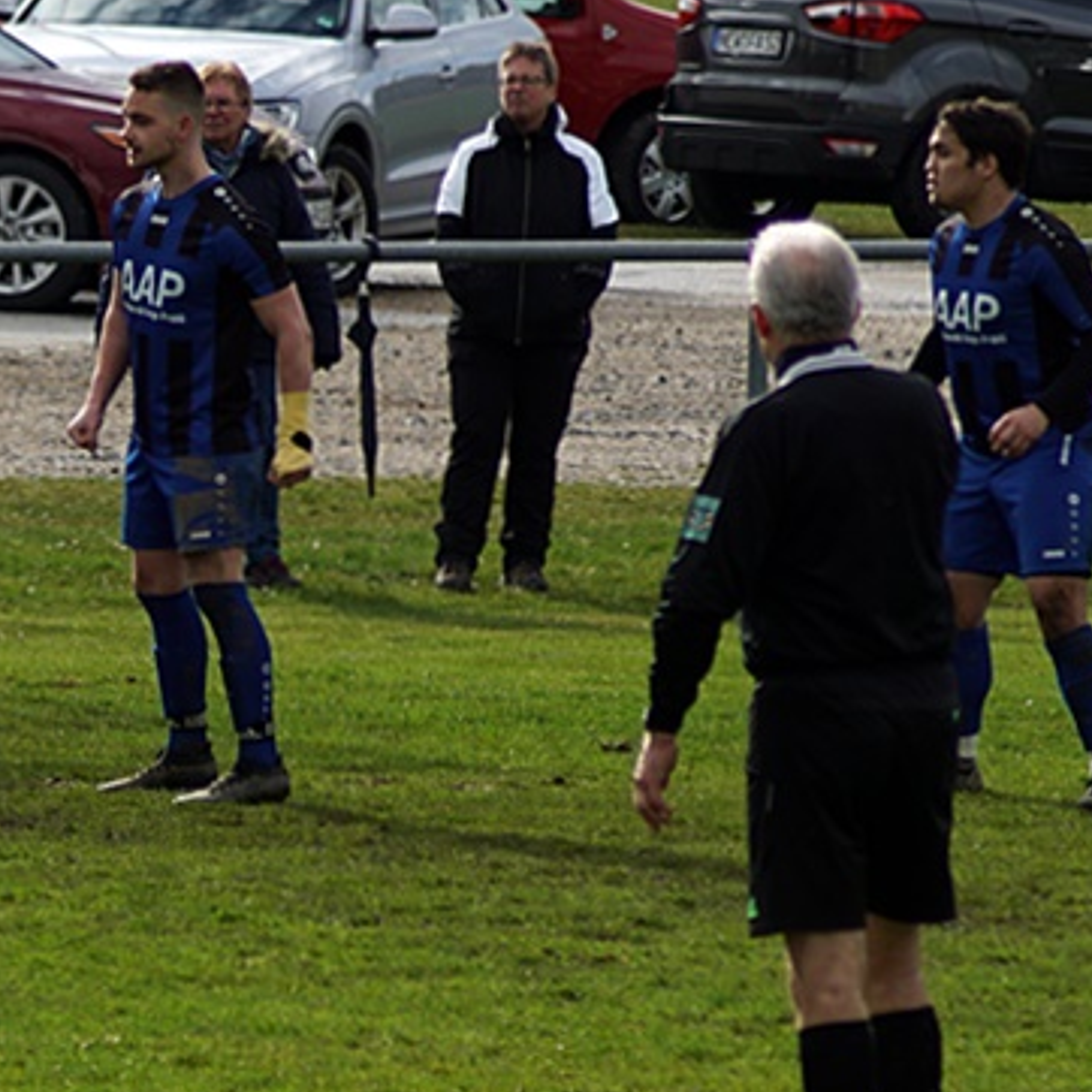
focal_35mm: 633
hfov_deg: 2.8
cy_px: 483
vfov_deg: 2.8
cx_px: -344
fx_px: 22592
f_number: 5
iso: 100
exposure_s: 1/400
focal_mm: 150
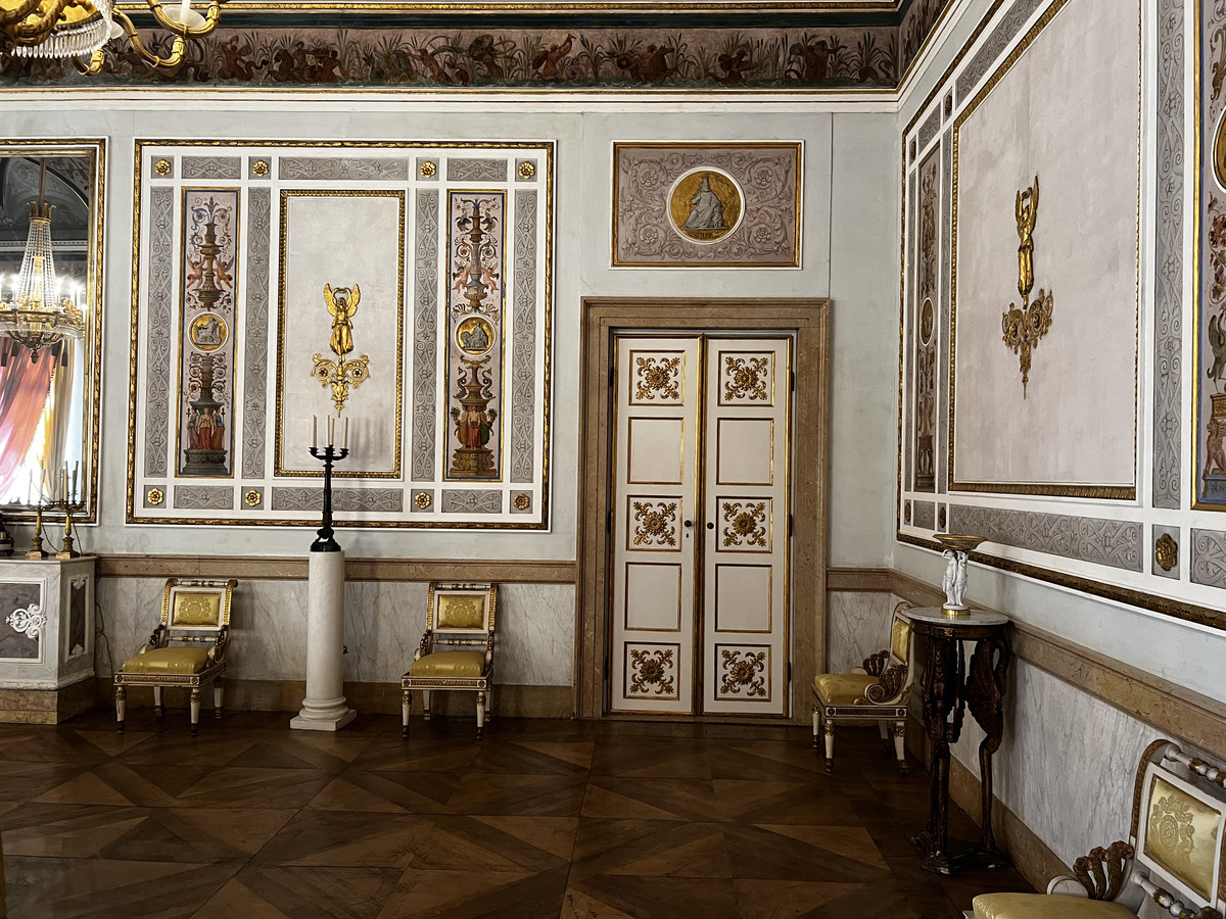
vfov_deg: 53.1
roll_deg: -0.3
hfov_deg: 67.3
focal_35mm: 26
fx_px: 921
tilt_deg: +1.0
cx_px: 613
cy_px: 460
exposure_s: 1/50
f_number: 1.5
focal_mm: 5.7
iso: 200
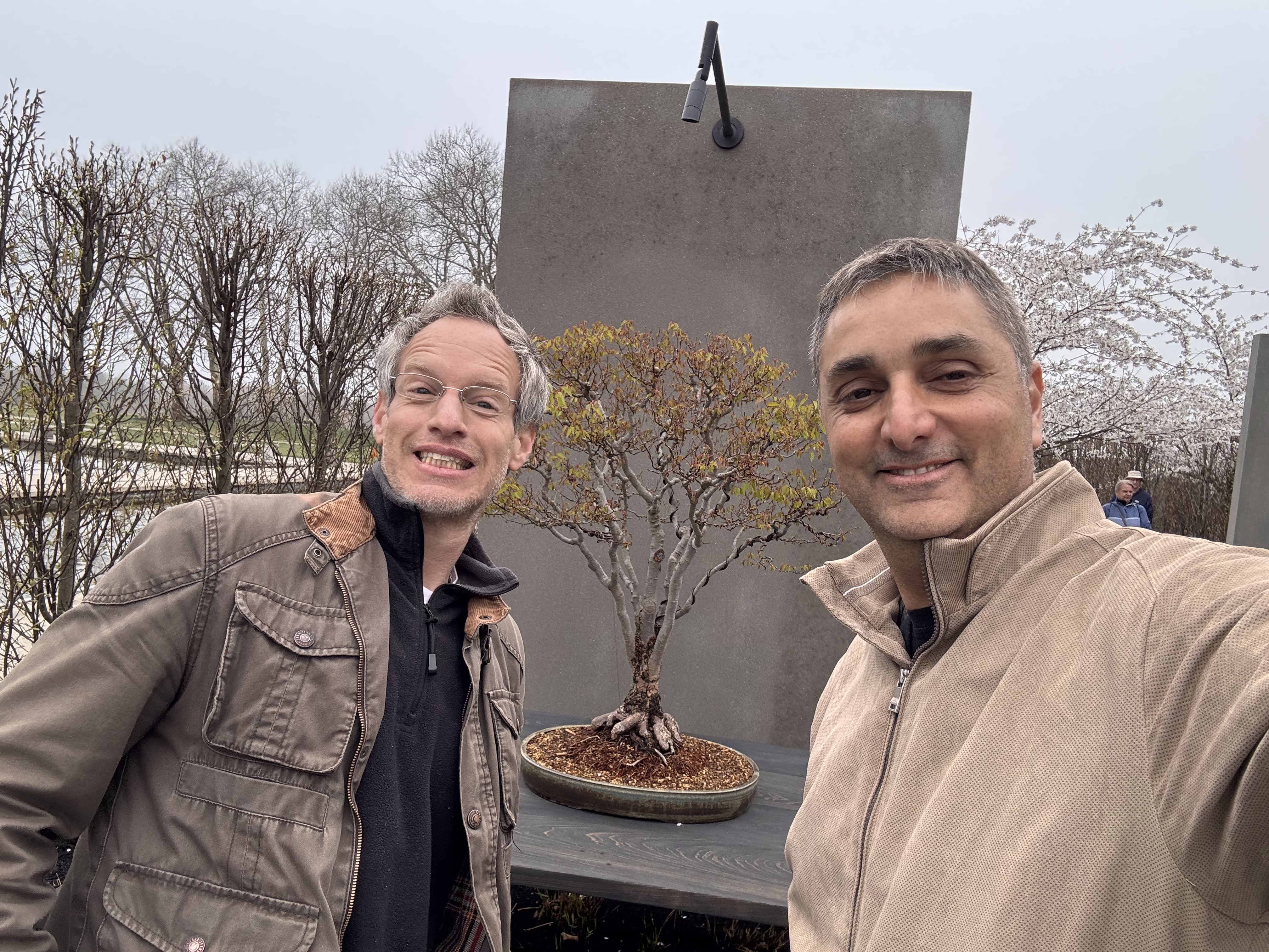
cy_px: 476
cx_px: 634
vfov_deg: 58.9
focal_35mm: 23
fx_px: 843
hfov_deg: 73.9
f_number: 1.9
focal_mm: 2.69
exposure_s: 1/322
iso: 25
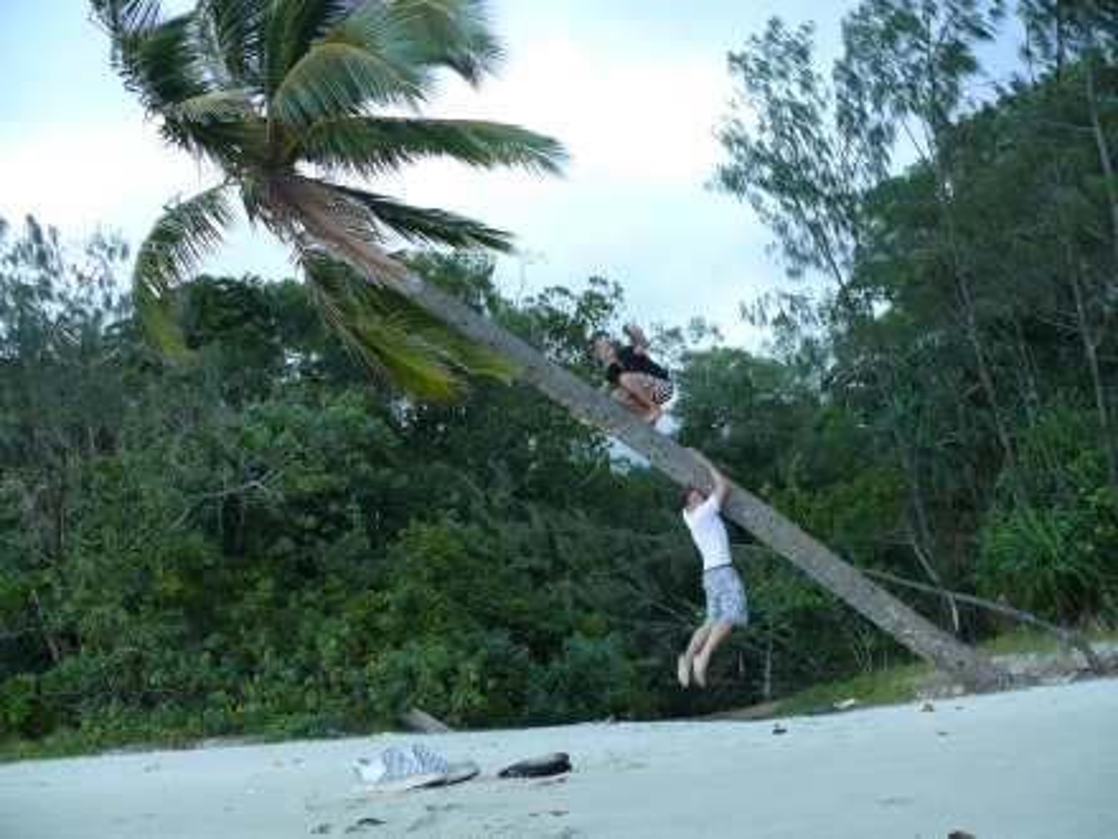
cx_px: 559
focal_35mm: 35
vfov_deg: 40.7
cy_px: 420
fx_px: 1130
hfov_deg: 52.6
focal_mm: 7.4
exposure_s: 1/50
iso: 100
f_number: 2.8
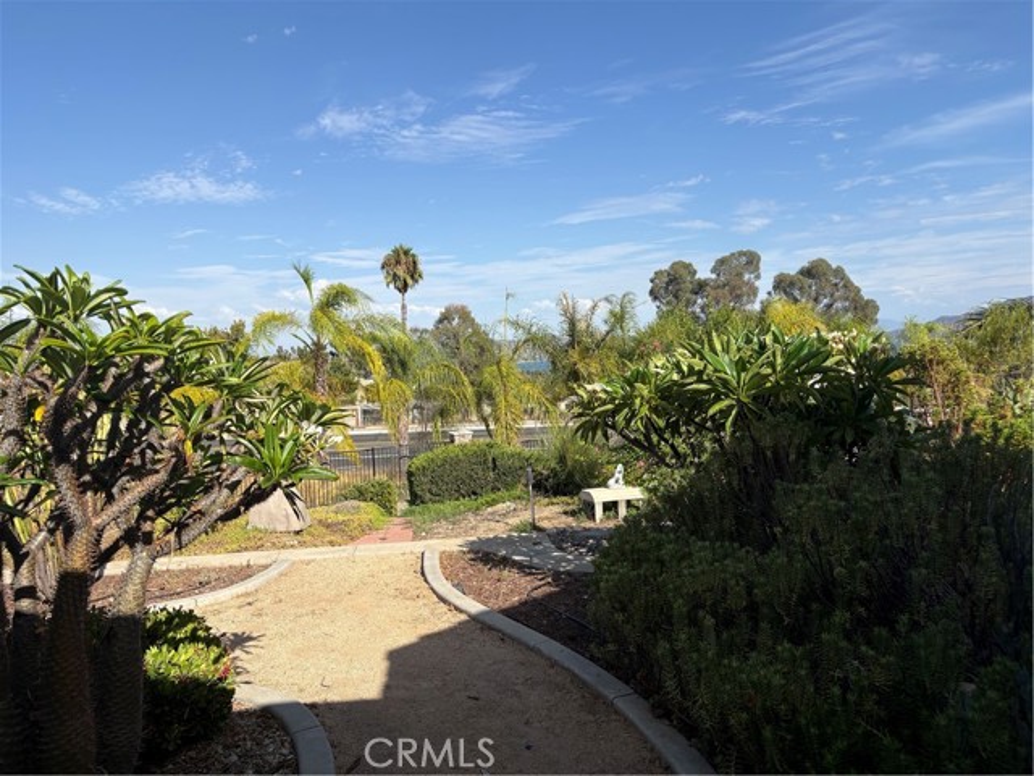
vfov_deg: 53.1
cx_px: 517
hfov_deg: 67.3
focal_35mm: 26
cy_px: 388
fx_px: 777
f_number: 1.6
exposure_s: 1/3623
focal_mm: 5.96
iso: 50
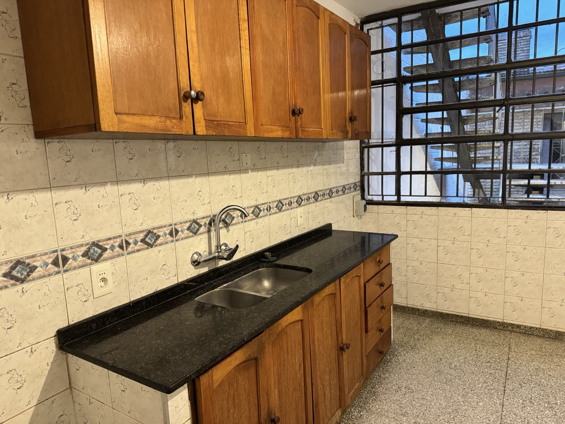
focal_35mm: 24
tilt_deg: -8.8
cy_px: 212
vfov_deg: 56.8
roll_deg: +2.7
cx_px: 282
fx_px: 392
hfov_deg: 71.6
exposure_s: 1/50
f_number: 1.78
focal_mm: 6.76
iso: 500
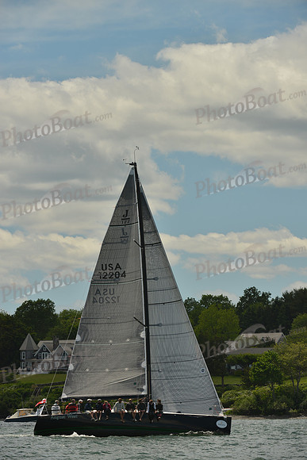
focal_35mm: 200
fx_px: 2557
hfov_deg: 6.9
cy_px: 230
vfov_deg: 10.3
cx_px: 154
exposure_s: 1/1000
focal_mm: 200
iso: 200
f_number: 7.1
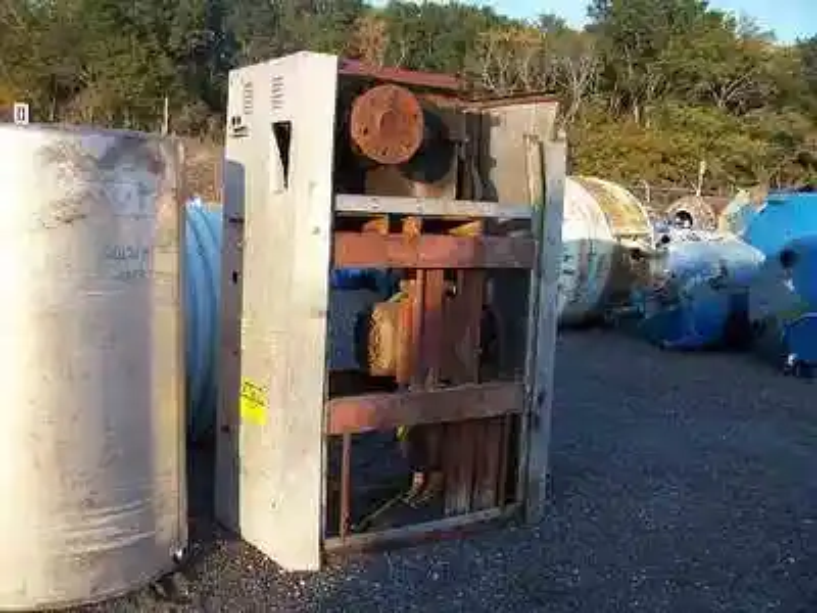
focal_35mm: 38
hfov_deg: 49.0
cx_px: 408
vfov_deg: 37.7
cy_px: 306
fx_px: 897
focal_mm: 6.3
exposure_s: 1/250
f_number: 2.8
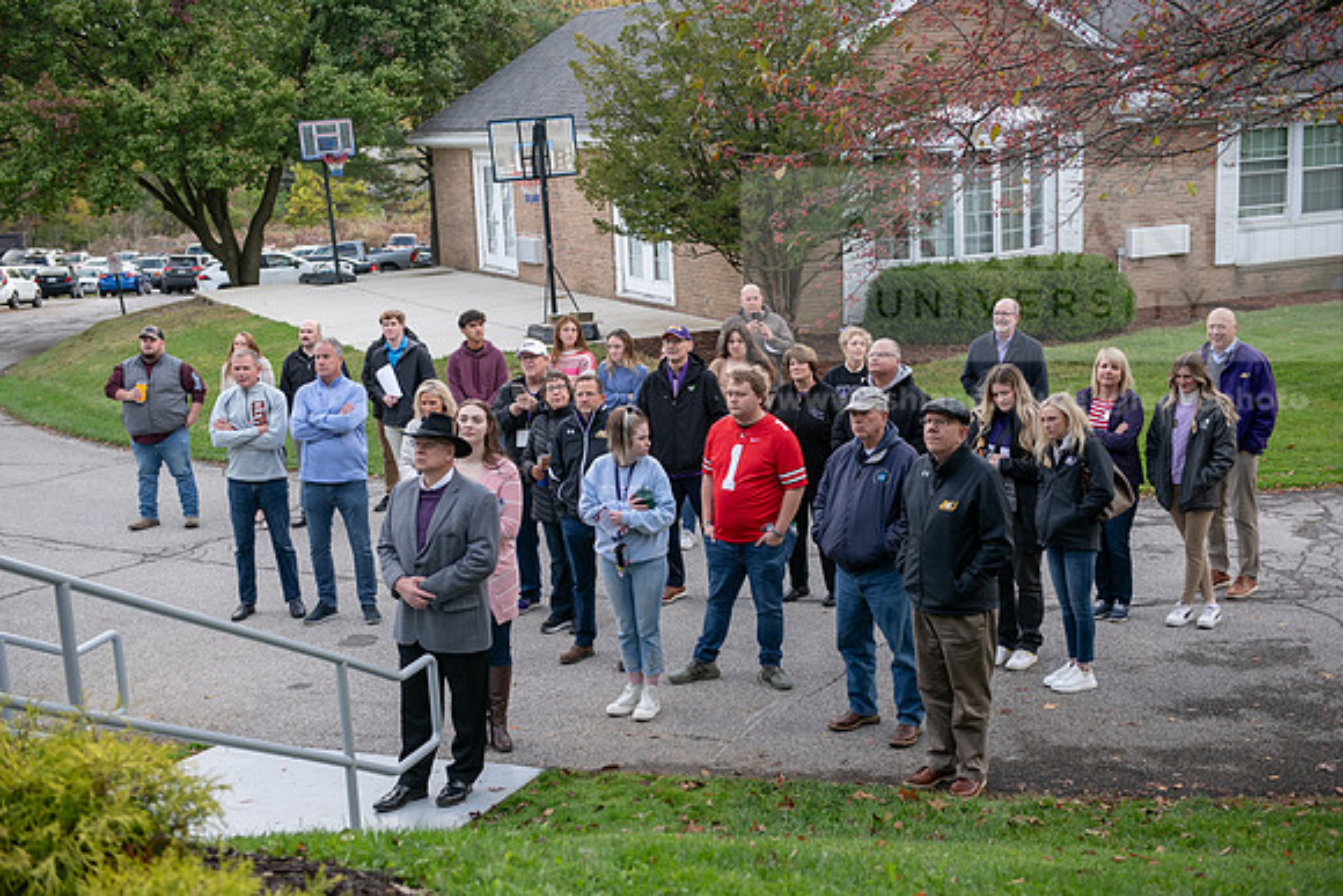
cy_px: 448
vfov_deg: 27.0
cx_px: 672
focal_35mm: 50
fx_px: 1866
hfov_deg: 39.6
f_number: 3.5
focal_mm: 50
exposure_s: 1/250
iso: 160
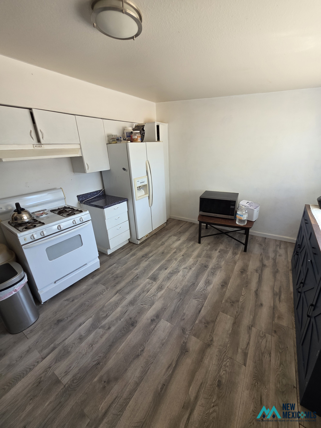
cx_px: 160
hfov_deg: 89.9
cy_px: 214
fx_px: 161
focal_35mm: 13
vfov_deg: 106.2
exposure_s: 1/120
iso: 100
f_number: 1.9
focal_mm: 2.2
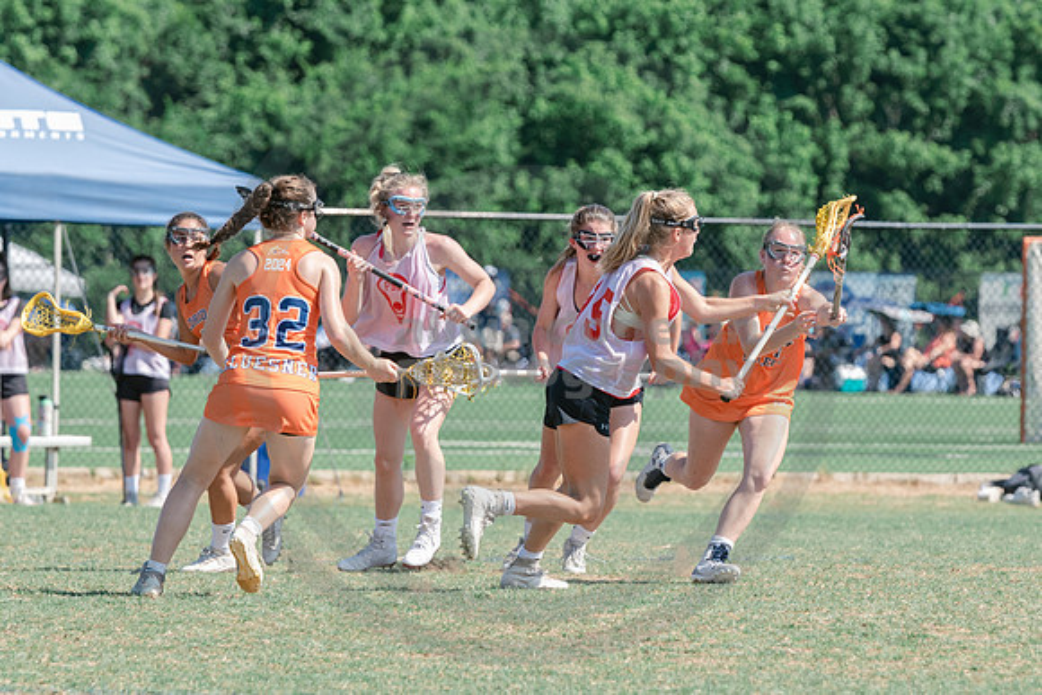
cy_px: 295
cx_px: 653
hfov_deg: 5.2
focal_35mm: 395
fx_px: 11427
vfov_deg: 3.5
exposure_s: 1/1600
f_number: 5
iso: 400
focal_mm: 200
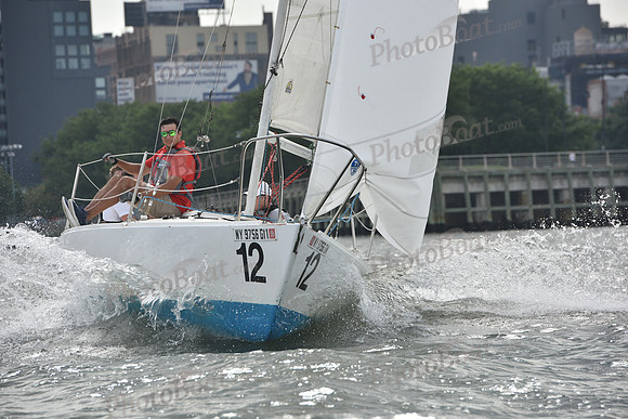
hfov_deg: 10.3
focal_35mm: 200
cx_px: 314
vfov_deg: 6.9
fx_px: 3490
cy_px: 210
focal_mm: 200
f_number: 8
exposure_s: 1/1250
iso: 320
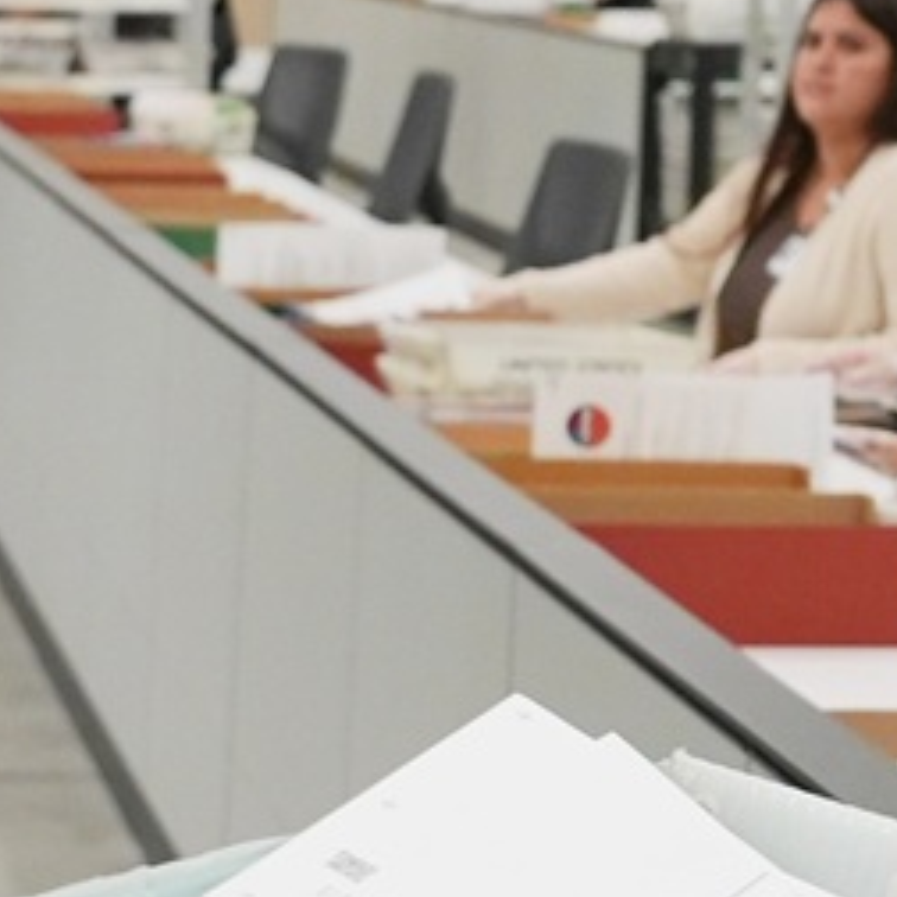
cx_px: -452
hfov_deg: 10.4
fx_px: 4749
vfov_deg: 10.8
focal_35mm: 162
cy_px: 650
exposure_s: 1/250
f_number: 2.8
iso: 800
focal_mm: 24
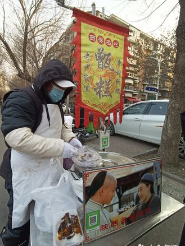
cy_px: 130
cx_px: 88
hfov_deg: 74.7
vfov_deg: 90.9
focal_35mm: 17
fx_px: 121
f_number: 2.2
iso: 104
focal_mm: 1.66
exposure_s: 1/100
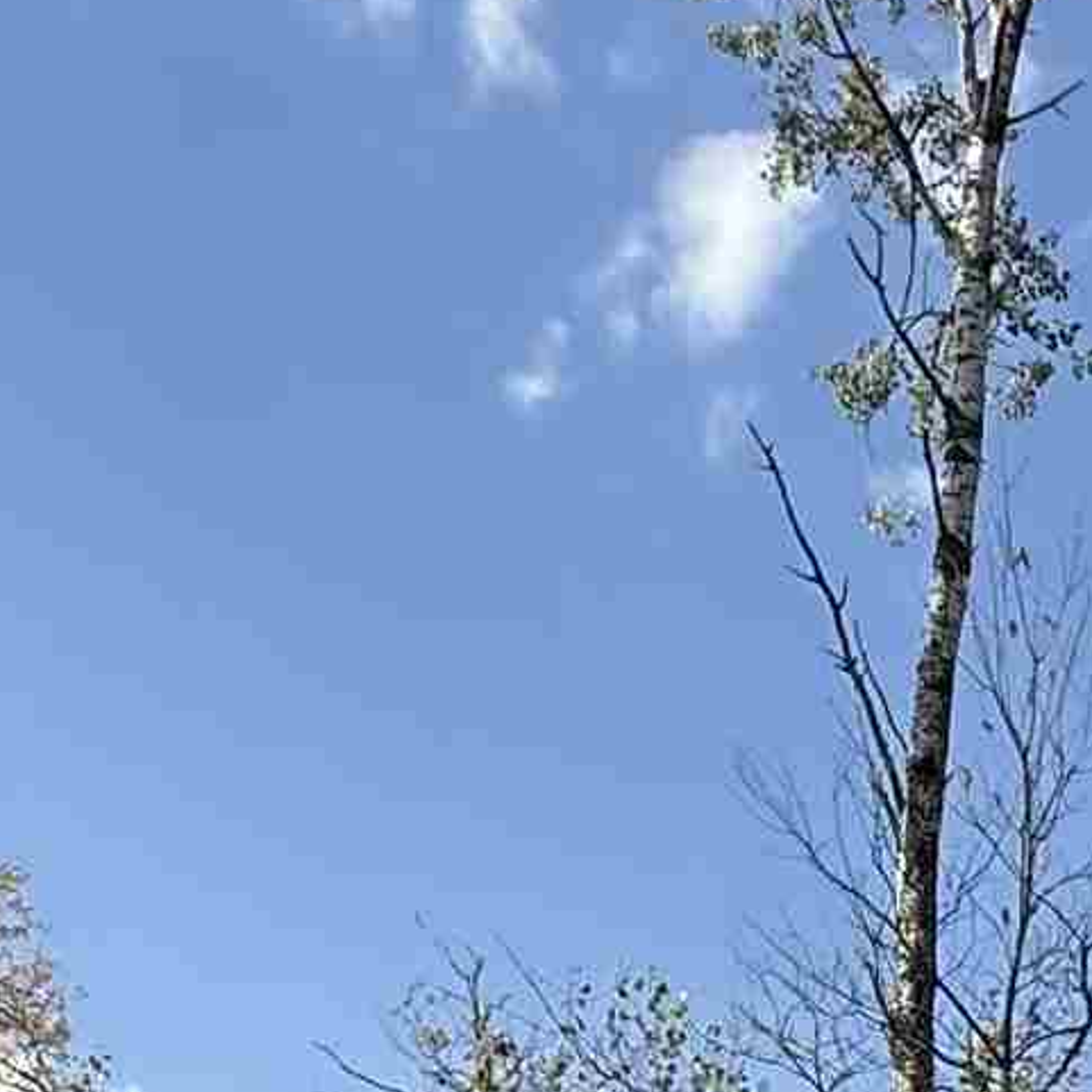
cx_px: 1251
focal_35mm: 79
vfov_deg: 18.5
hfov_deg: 20.7
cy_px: 1782
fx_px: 2820
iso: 50
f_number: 2.2
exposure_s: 1/1285
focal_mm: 2.22
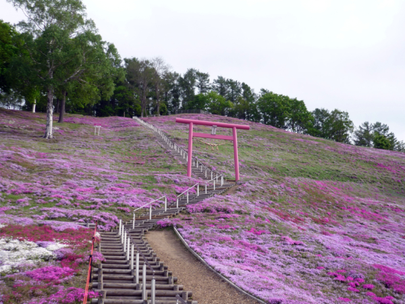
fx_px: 515
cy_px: 152
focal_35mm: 44
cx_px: 202
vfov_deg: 32.9
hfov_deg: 42.9
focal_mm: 7.2
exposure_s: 1/500
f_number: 3
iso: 100
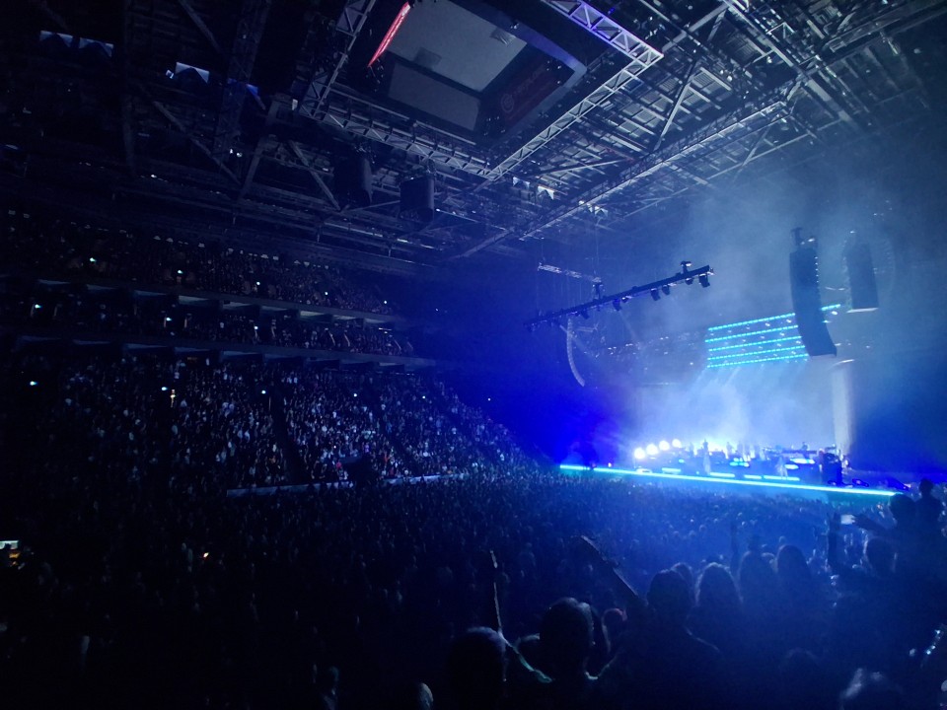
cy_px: 355
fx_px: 465
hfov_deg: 91.0
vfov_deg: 74.7
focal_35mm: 17
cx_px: 474
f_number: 2.2
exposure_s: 1/30
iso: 500
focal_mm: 1.4
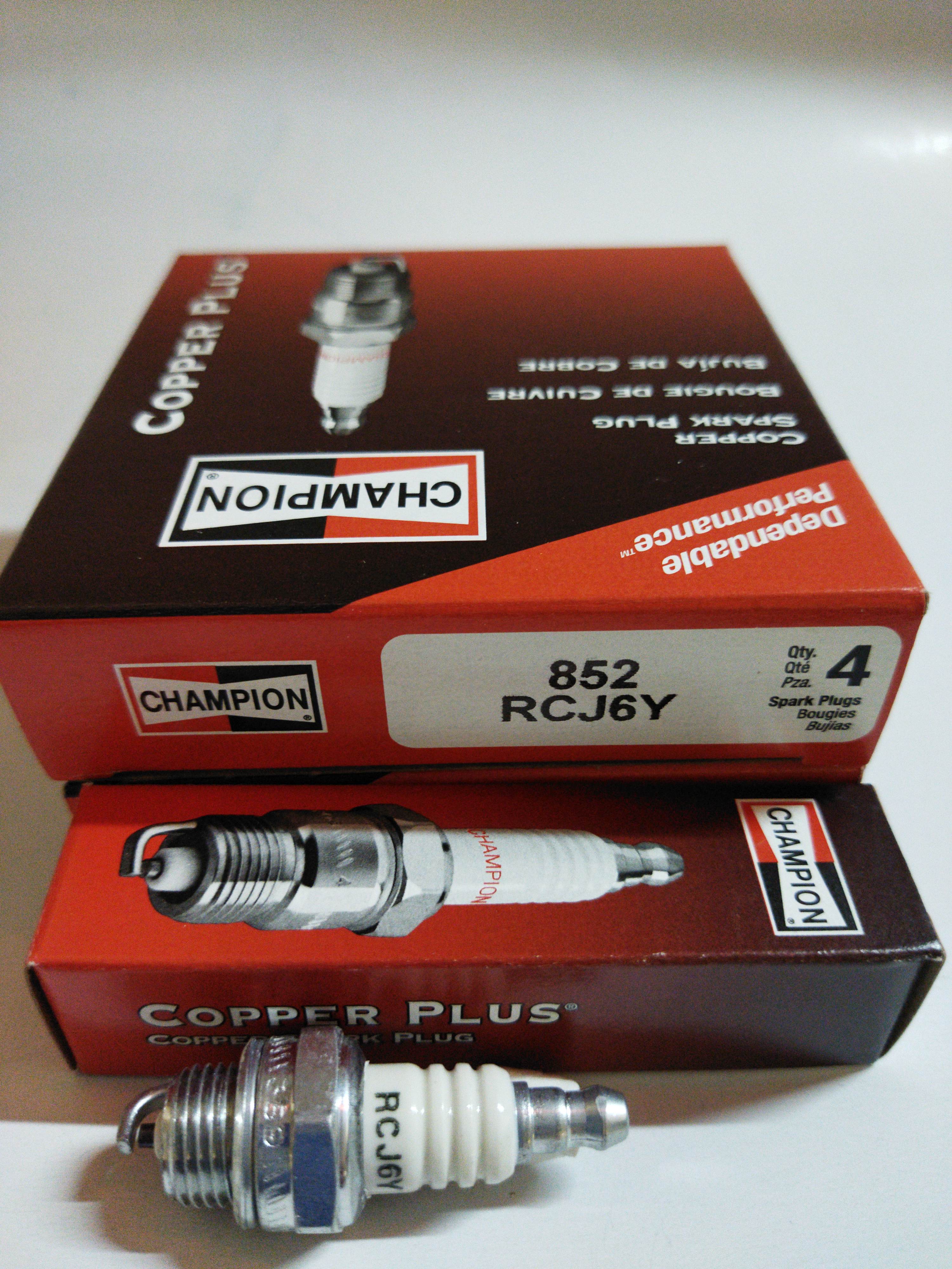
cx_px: 476
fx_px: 990
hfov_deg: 51.4
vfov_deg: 65.3
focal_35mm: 27
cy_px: 634
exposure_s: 1/25
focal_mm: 4.71
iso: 741
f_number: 1.79
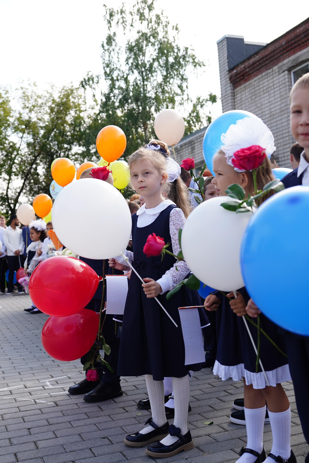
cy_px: 232
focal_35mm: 40
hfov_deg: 33.4
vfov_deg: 48.5
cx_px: 154
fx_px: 515
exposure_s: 1/1000
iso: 200
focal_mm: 27
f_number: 2.8
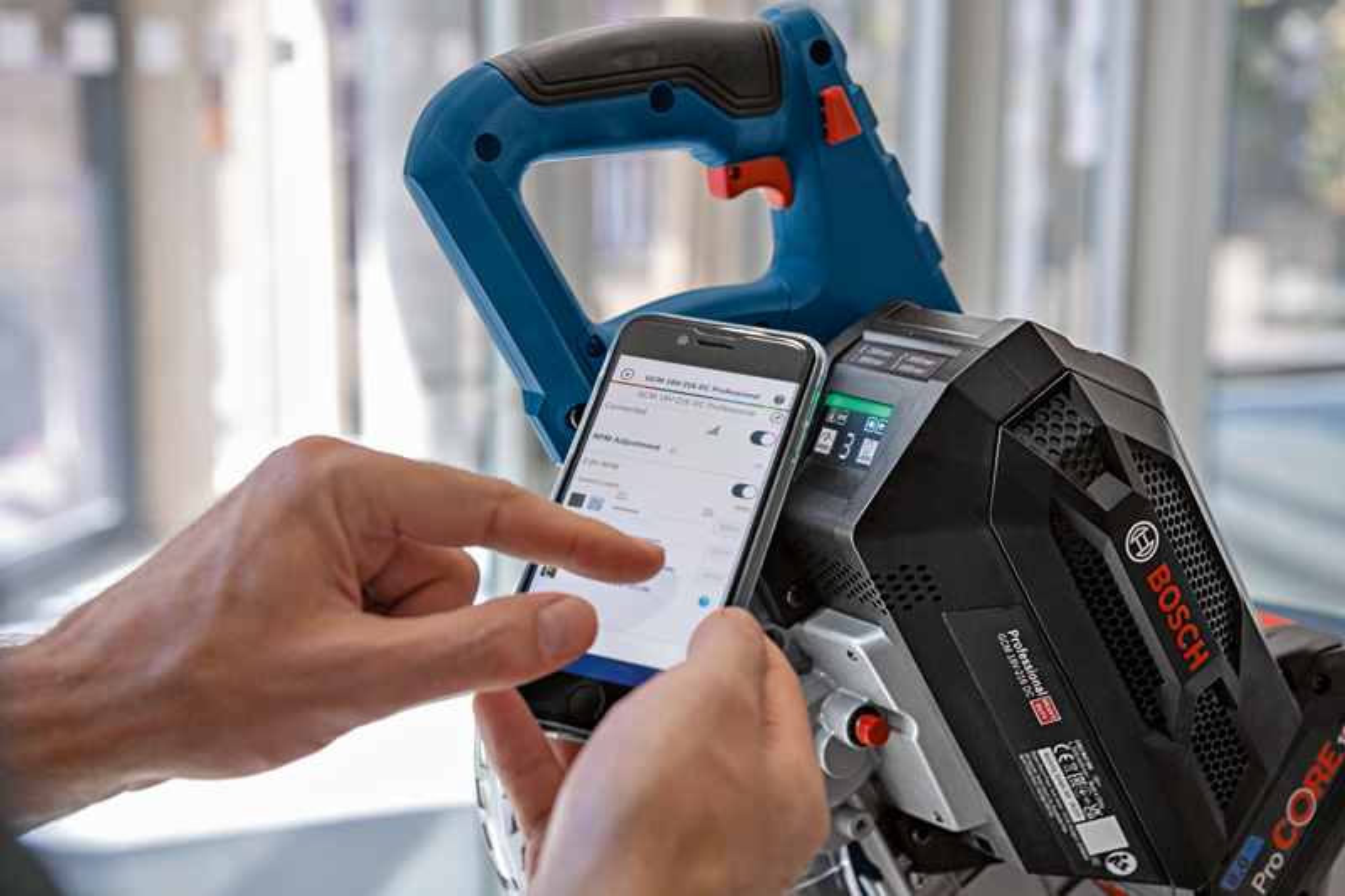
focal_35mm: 58
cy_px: 448
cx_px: 672
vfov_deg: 23.4
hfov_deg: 34.5
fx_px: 2166
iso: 640
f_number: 5.6
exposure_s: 1/160
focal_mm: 58
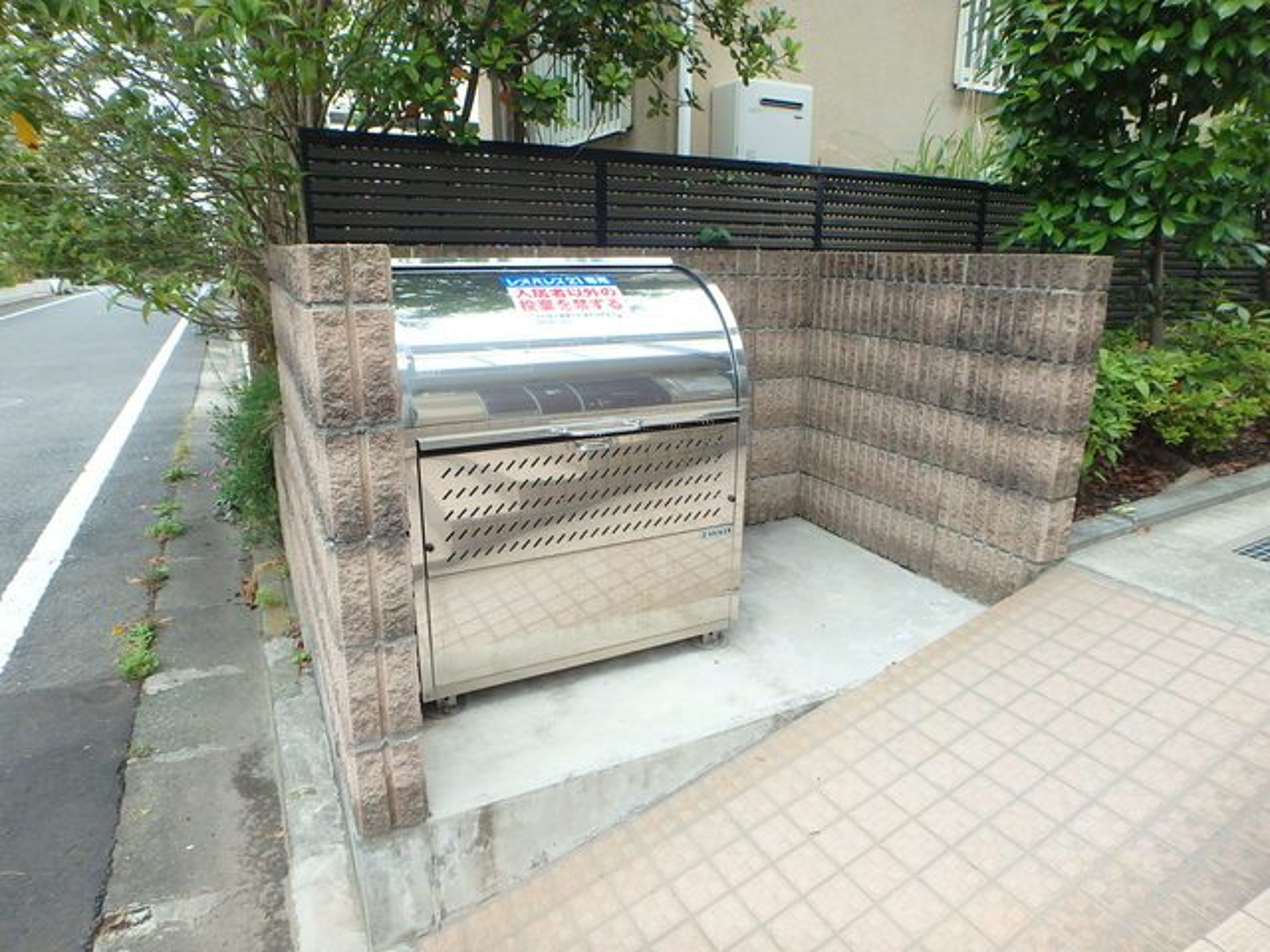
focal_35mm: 21
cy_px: 476
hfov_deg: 79.0
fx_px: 770
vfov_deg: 63.4
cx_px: 635
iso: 125
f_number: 3.5
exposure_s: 1/160
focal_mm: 3.7
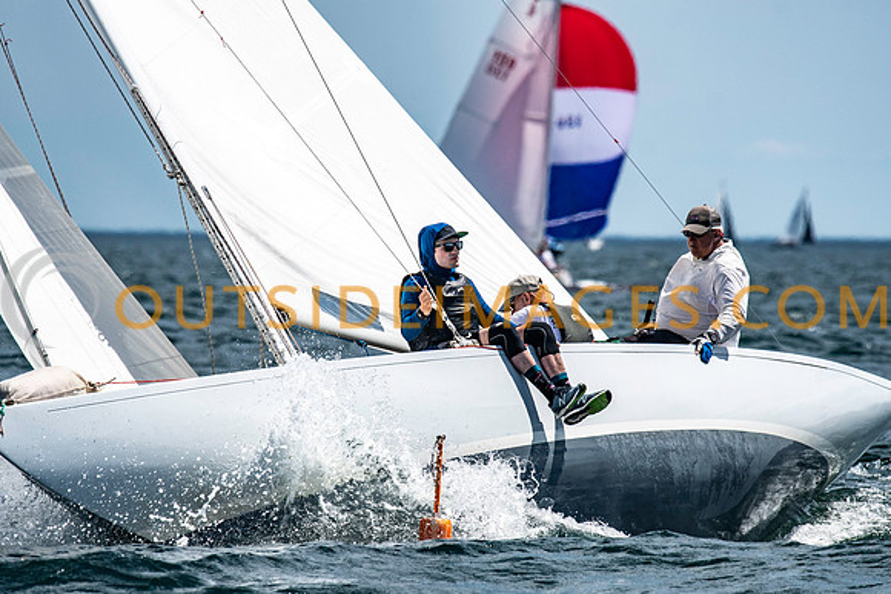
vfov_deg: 3.1
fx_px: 11140
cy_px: 297
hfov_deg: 4.6
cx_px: 446
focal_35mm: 450
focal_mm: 300
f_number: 5.6
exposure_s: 1/4000
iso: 320
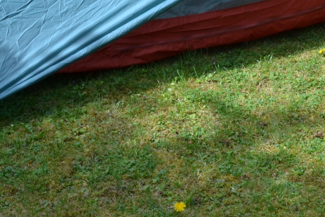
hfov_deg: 23.2
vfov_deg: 15.3
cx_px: 241
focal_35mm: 87
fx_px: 785
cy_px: -13
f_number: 25
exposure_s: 1/60
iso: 500
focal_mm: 22
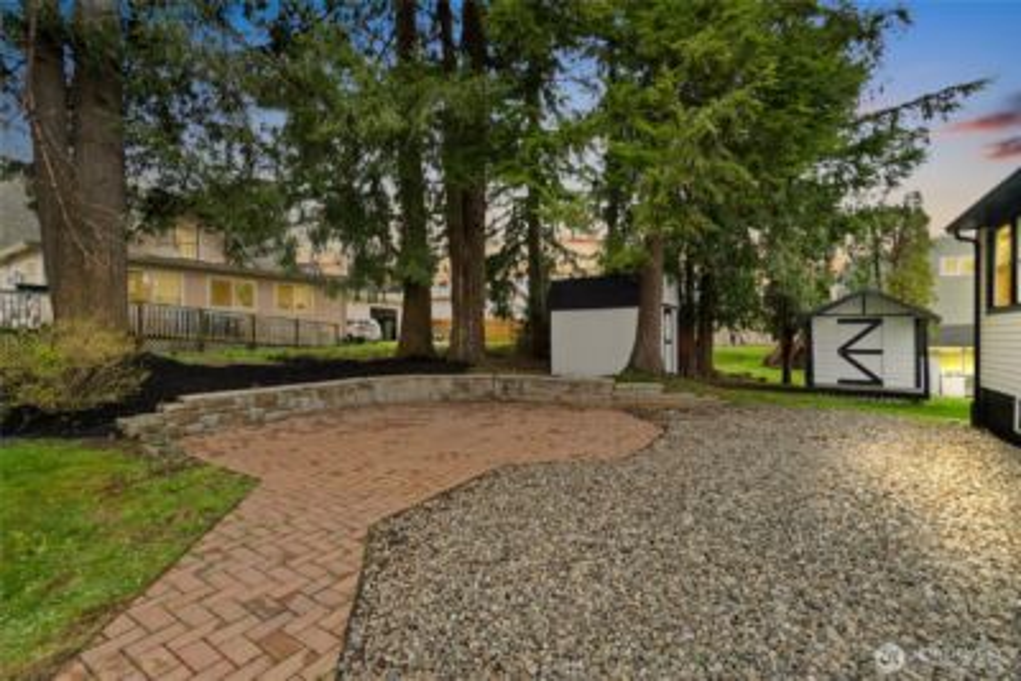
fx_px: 426
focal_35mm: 15
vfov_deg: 77.4
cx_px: 510
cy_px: 340
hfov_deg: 100.4
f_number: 10
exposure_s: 1/30
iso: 400
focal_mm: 10
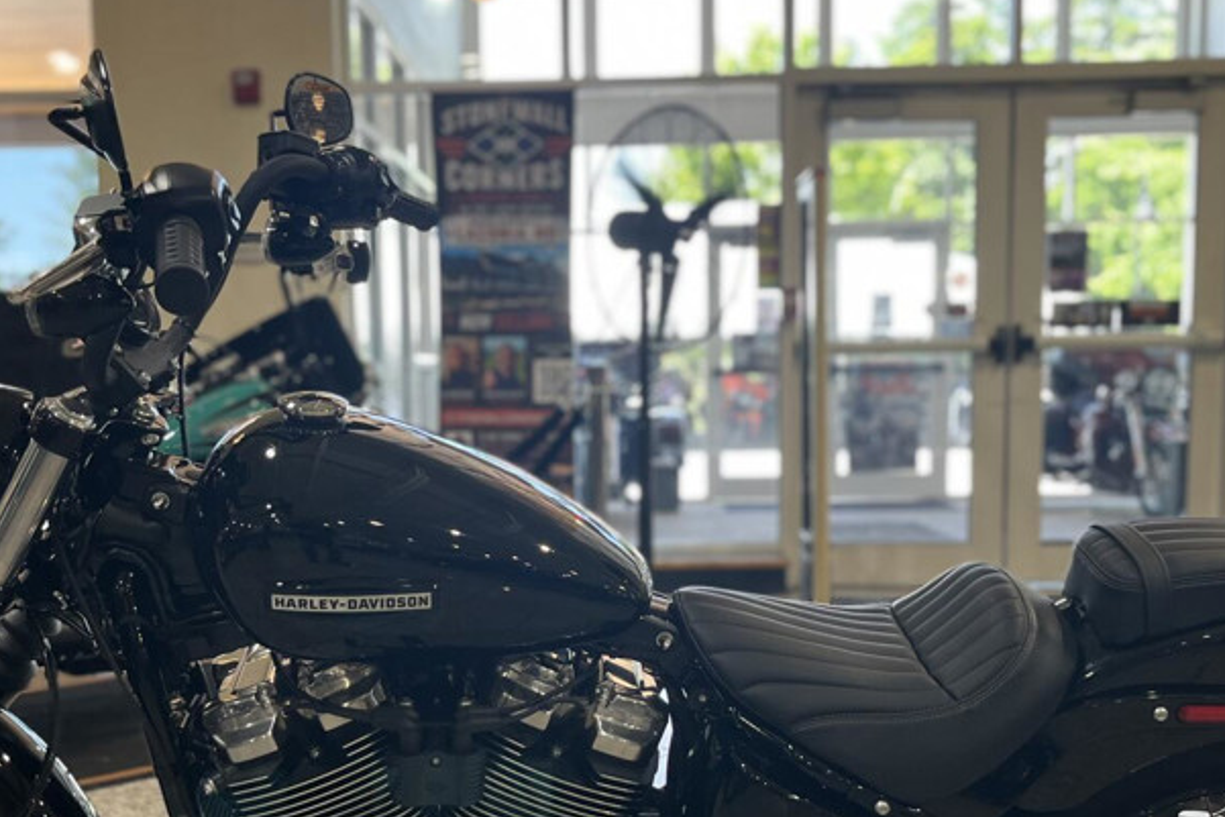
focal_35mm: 48
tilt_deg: -6.5
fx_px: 1634
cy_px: 544
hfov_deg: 41.1
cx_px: 578
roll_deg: +1.1
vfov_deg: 27.9
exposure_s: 1/120
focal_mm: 5.1
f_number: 1.6
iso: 64
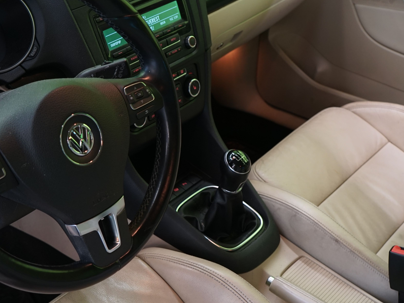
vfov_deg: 25.6
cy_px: 184
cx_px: 155
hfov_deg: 33.6
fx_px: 665
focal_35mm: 57
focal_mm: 31
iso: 640
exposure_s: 1/20
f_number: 5
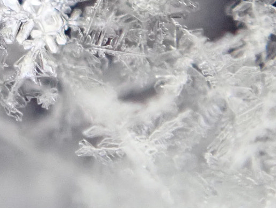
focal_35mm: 311
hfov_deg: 6.3
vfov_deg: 4.8
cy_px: -53
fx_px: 2481
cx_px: -35
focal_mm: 18
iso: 1600
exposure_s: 1/40
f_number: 4.9
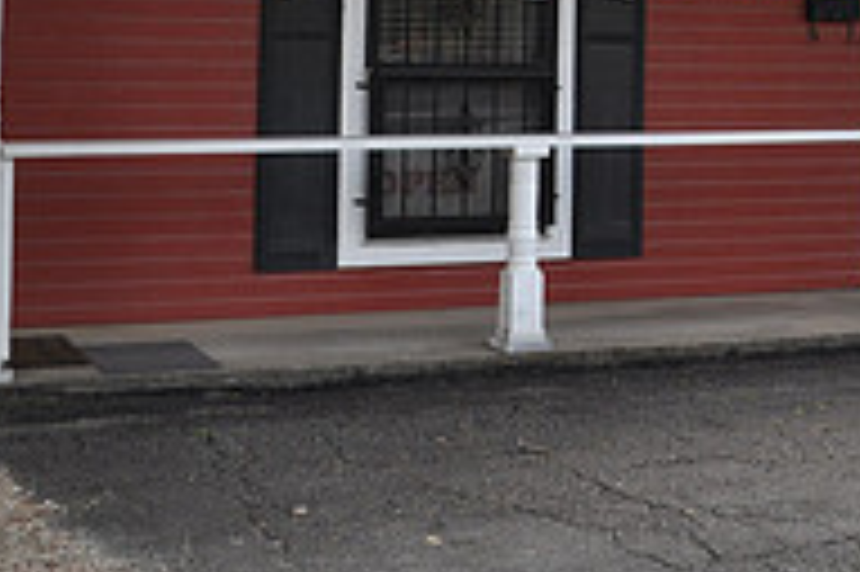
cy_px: -137
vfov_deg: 14.5
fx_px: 2172
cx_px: 959
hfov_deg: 21.2
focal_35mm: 91
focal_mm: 20
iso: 200
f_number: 7.1
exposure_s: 1/200
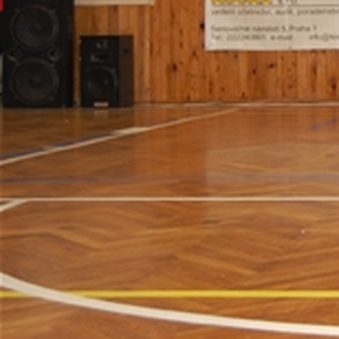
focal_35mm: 95
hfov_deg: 16.2
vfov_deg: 17.9
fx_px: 1057
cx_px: 548
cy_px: 29
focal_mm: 23
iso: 400
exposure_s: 1/60
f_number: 3.8
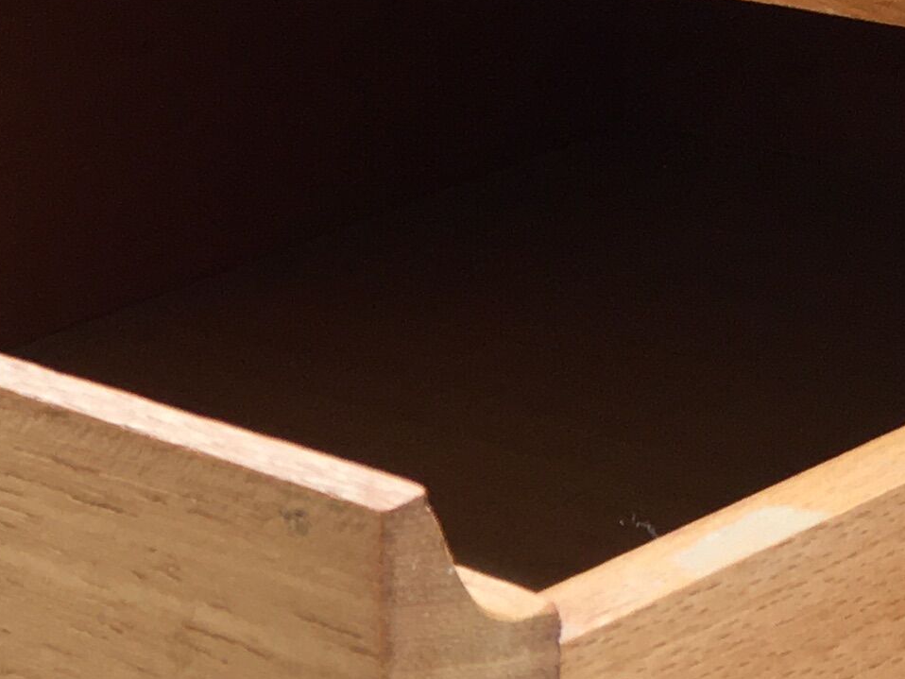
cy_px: 1143
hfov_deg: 15.7
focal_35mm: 122
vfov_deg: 11.4
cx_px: -120
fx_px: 3190
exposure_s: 1/100
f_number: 2.2
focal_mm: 4.15
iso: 40
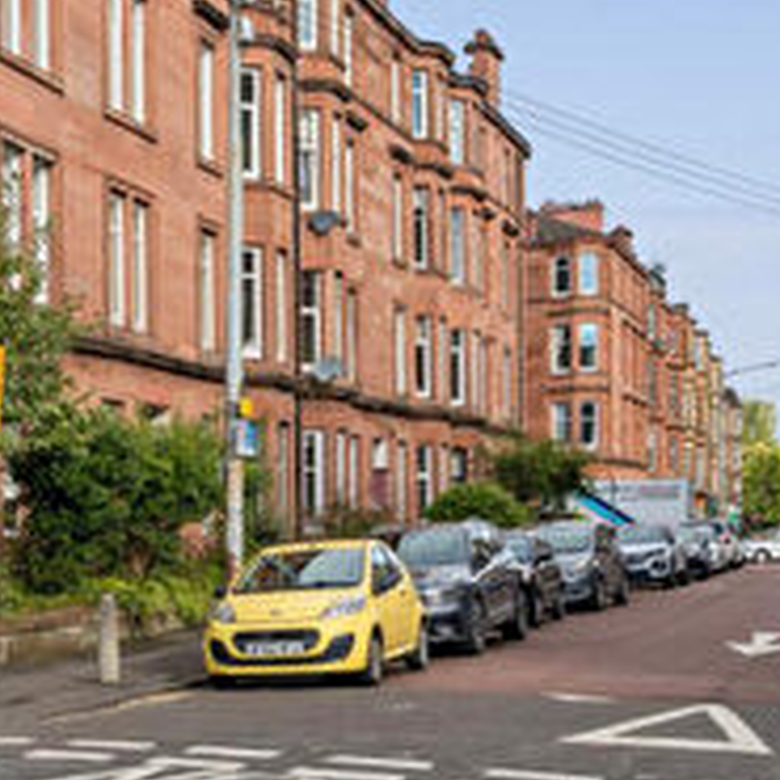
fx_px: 1479
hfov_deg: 25.3
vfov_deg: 29.0
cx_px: -245
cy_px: 175
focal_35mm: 58
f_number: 6.3
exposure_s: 1/160
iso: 50
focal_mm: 18
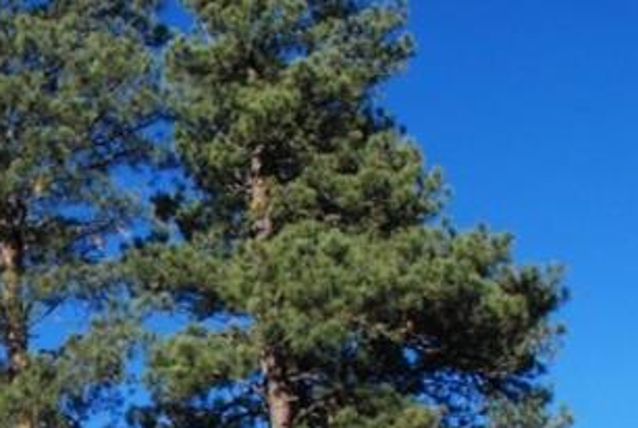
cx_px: -158
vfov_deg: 14.8
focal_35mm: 90
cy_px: 512
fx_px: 1598
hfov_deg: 20.8
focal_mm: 18
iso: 400
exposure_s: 1/400
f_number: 10
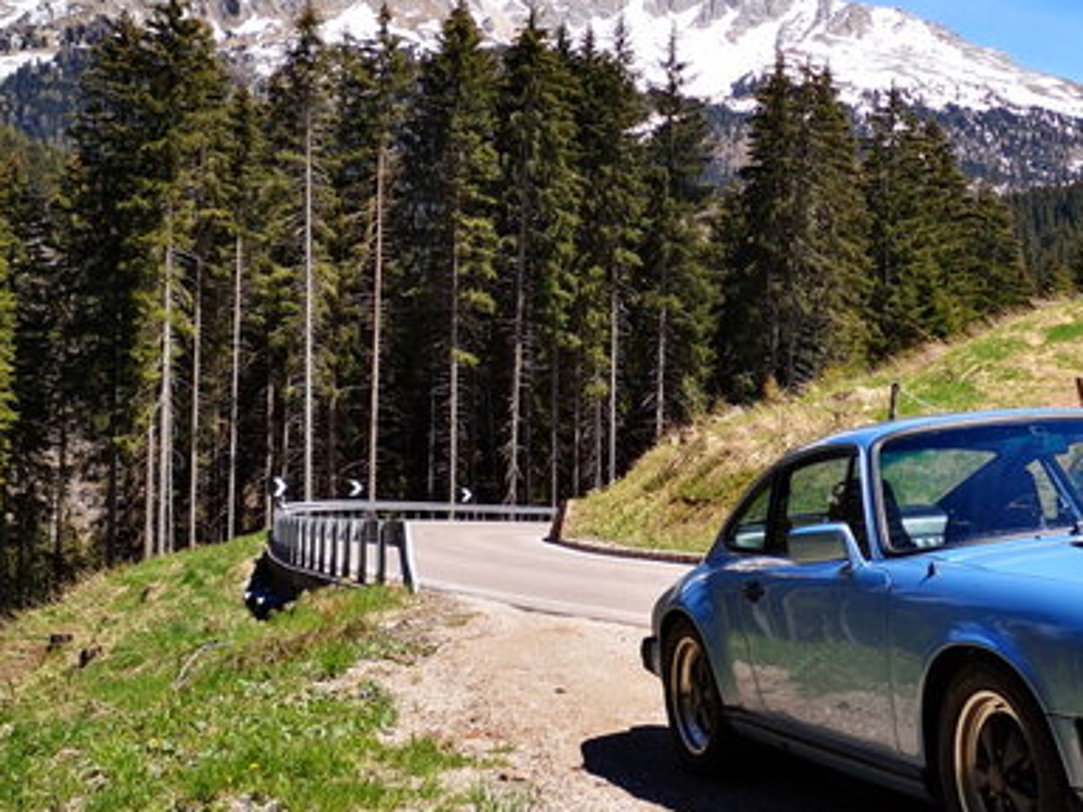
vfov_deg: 27.0
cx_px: 784
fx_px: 1689
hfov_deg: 34.9
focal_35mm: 54
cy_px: 389
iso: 50
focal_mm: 3.95
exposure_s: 1/2597
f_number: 1.8
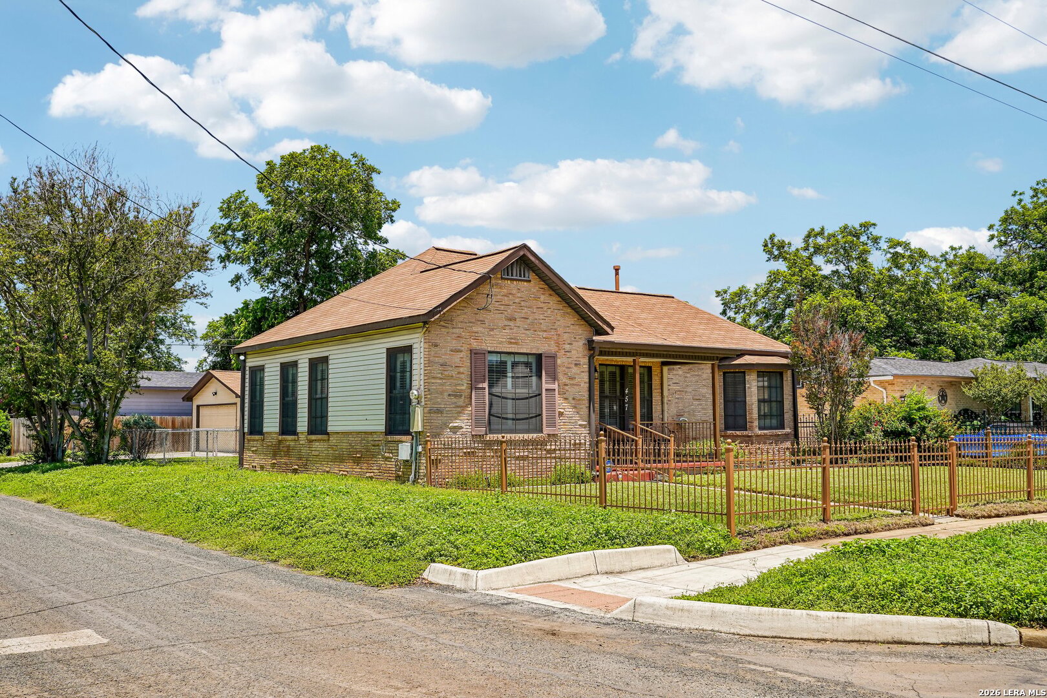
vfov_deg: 38.9
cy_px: 349
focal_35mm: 34
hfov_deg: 55.8
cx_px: 524
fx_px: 989
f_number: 8
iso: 100
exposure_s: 1/250
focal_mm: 34
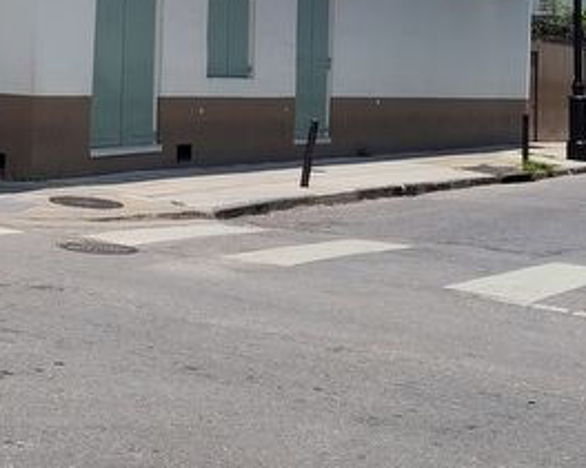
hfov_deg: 27.1
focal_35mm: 68
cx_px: 82
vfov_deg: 21.5
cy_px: -22
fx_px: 1179
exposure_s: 1/2118
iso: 100
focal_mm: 5.56
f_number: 1.8
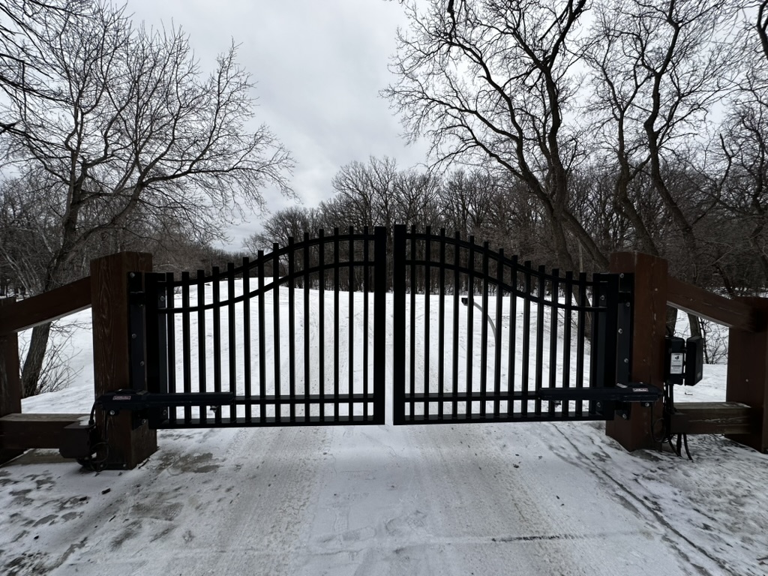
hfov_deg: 102.1
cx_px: 384
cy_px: 288
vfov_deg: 85.7
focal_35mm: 14
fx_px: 311
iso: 50
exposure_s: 1/1233
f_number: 2.2
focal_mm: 2.22
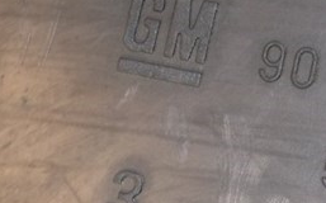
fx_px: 2769
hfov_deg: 6.7
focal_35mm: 312
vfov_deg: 4.2
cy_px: 256
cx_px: 260
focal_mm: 20.9
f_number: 4.8
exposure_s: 1/30
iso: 200
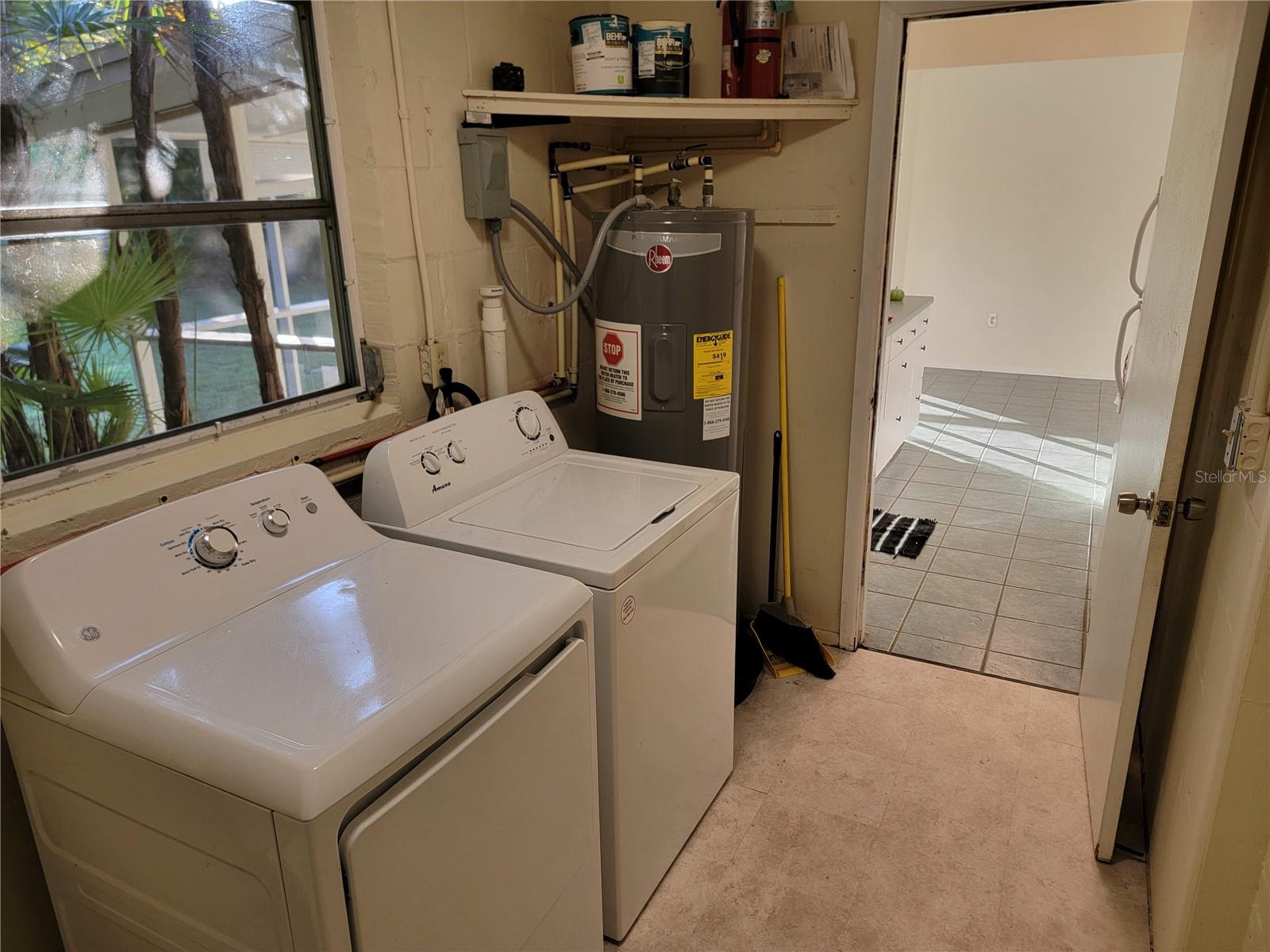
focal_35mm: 24
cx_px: 635
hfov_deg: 71.6
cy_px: 476
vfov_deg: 56.8
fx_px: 881
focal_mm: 6.7
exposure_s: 1/120
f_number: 1.8
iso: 100
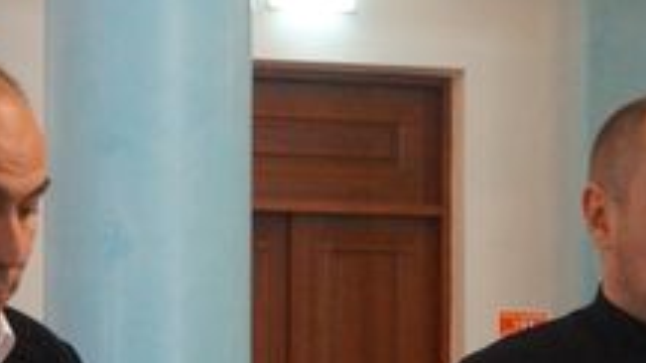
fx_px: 2432
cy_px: 470
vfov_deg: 8.4
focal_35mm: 142
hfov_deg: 15.1
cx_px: 479
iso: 3200
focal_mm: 28
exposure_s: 1/80
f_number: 4.5
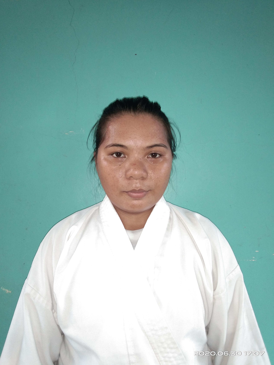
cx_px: 137
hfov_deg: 46.8
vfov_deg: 60.0
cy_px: 182
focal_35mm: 30
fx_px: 317
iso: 388
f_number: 2.2
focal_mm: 3.65
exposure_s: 1/30
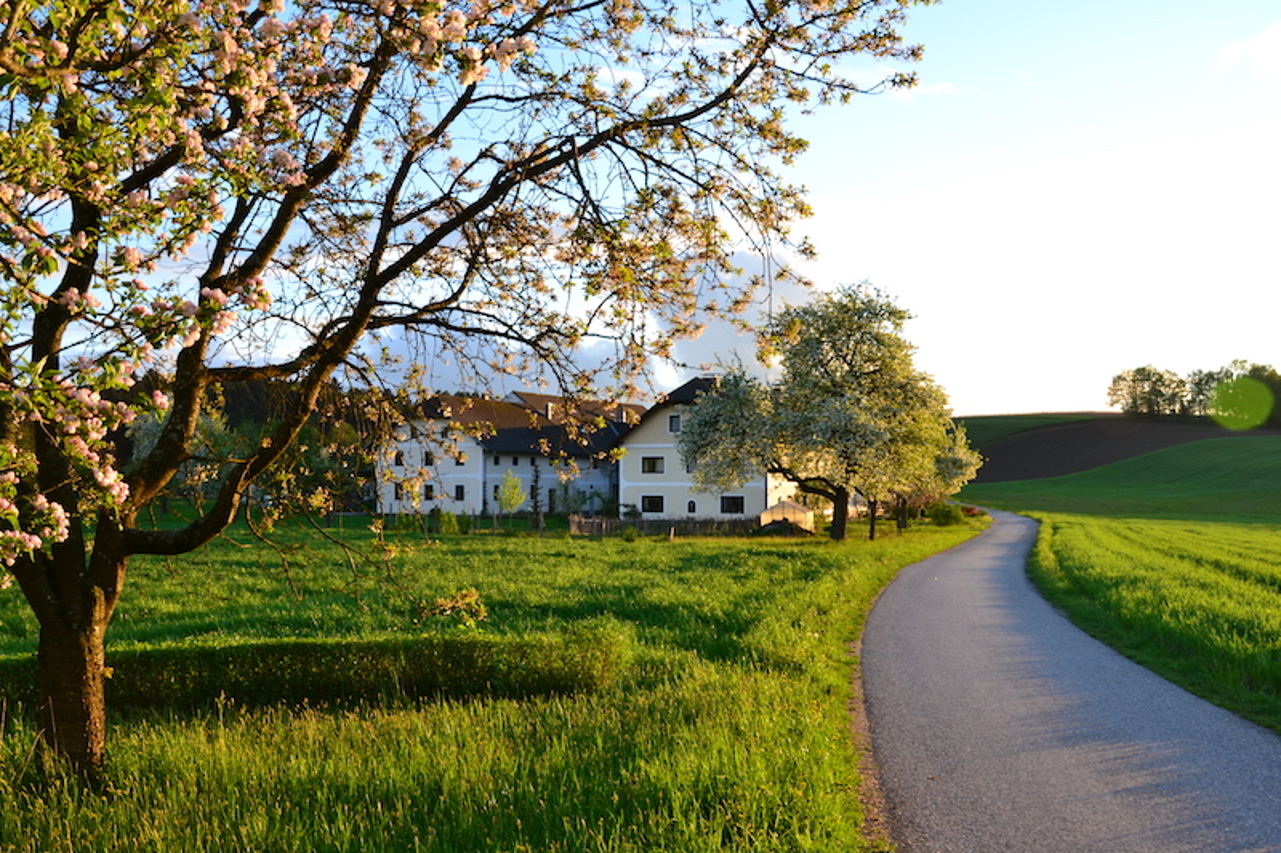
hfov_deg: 51.3
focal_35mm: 38
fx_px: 1334
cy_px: 426
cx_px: 640
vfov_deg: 35.5
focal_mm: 25
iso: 400
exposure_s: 1/125
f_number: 9
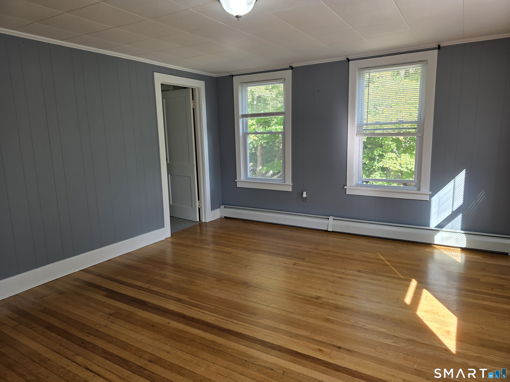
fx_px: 339
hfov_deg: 73.9
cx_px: 255
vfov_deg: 58.9
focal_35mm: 23
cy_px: 191
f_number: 1.7
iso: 50
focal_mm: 6.3
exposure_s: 1/120
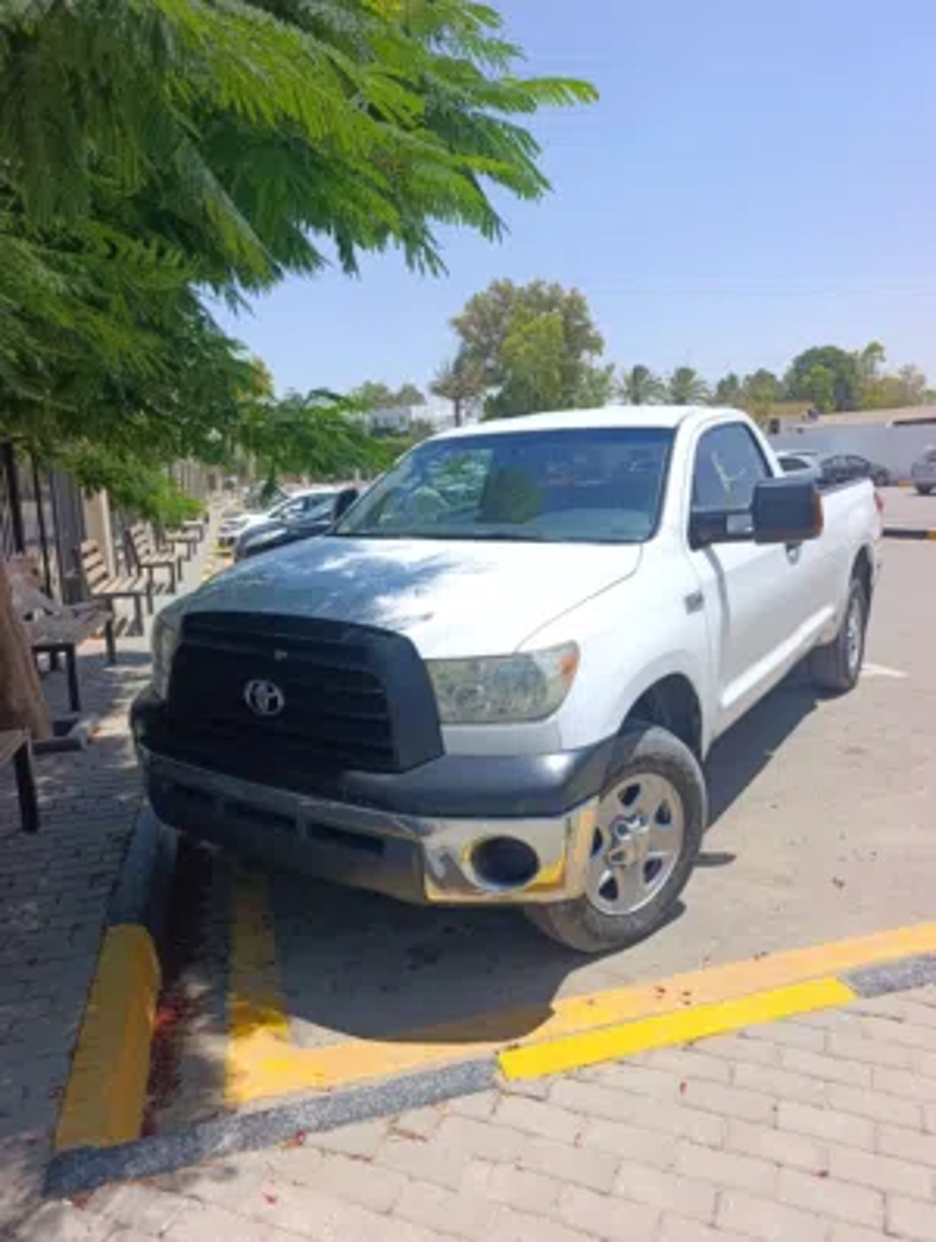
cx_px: 468
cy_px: 621
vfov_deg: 73.8
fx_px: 827
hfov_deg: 59.0
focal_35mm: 23
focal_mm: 6.14
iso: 50
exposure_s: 1/637
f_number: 1.6
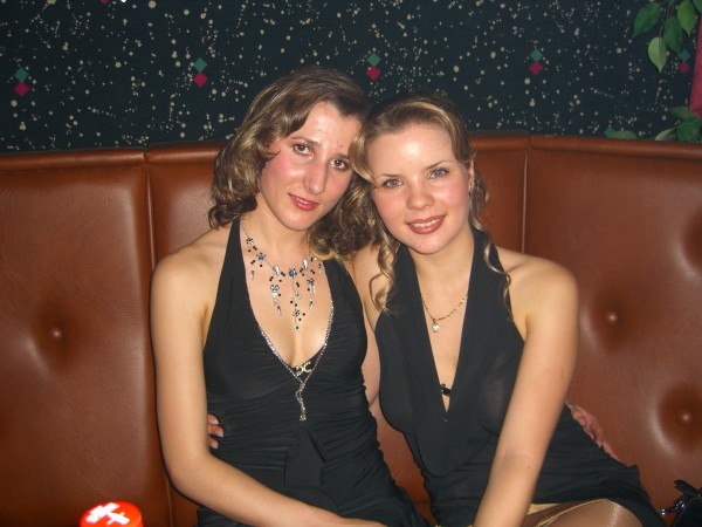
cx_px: 351
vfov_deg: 37.7
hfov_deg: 49.0
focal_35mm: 38
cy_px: 264
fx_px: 771
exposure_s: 1/60
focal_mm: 7.9
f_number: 2.8
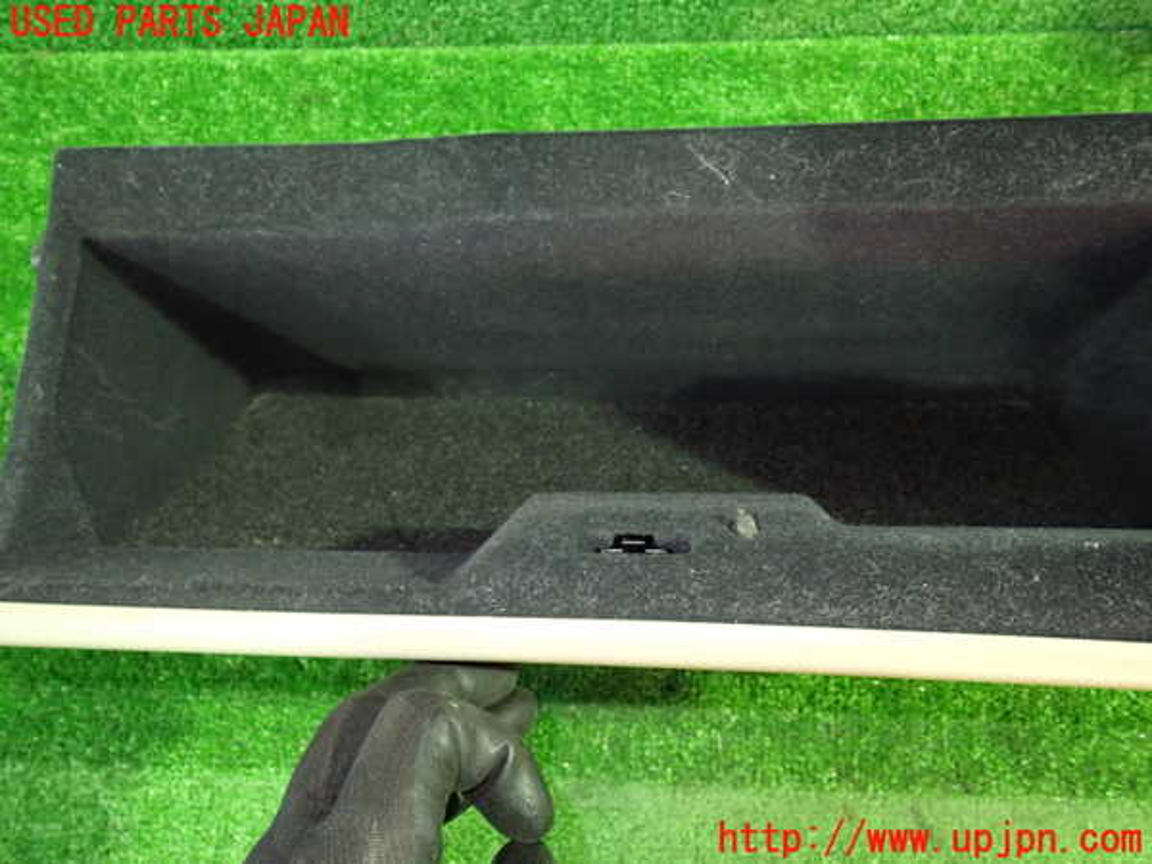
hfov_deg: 60.0
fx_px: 998
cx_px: 576
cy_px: 432
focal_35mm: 30
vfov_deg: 46.8
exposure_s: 1/20
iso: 800
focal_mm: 5.4
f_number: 2.3
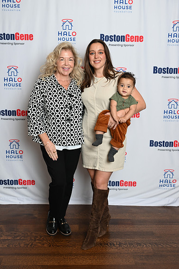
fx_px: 328
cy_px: 134
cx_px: 90
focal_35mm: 44
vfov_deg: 44.5
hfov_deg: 30.5
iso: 200
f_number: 3.5
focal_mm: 44
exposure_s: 1/80
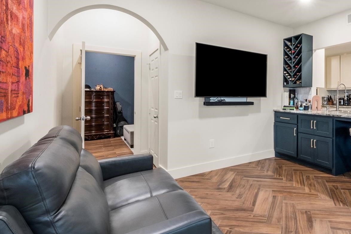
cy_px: 90
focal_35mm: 21
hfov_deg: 75.3
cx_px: 263
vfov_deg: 58.8
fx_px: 205
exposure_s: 3.2
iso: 250
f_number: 9
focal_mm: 12
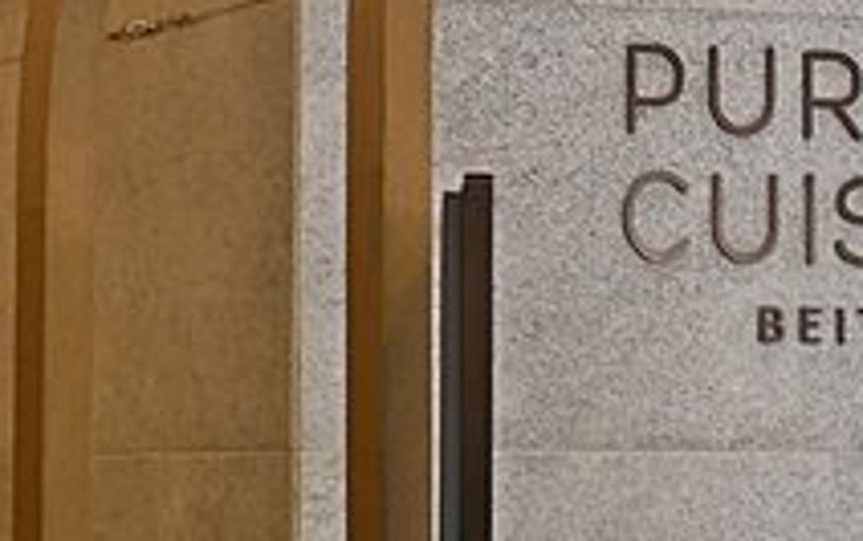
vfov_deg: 5.3
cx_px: 924
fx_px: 5886
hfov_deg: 8.3
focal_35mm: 250
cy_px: 51
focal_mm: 25
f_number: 1.8
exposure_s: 1/60
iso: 400
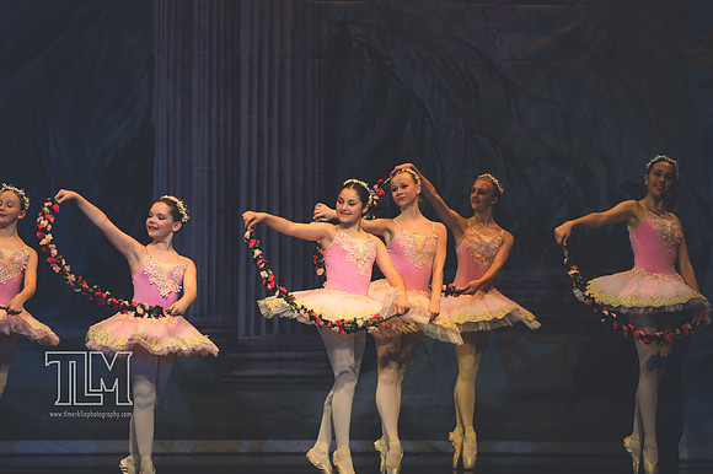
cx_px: 356
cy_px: 237
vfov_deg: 5.1
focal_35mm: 270
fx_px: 5344
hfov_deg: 7.6
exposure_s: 1/500
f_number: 2.8
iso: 560
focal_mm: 180
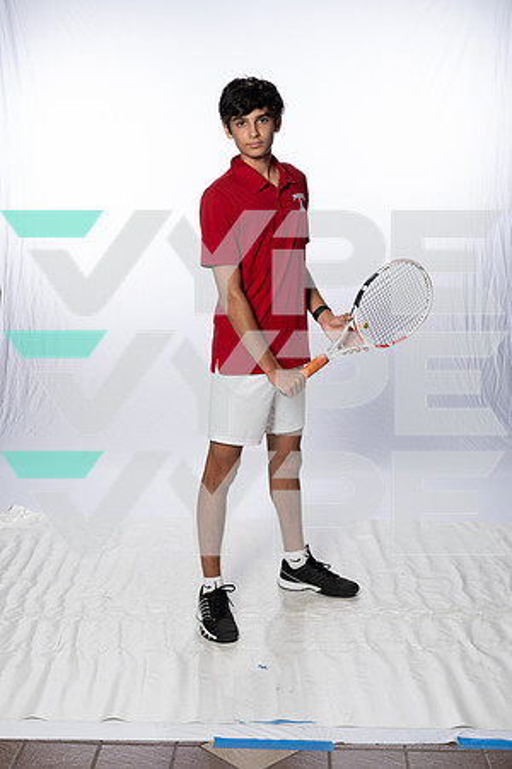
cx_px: 256
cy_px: 384
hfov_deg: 28.6
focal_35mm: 47
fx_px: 1003
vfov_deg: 41.9
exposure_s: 1/250
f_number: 8
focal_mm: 47
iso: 640
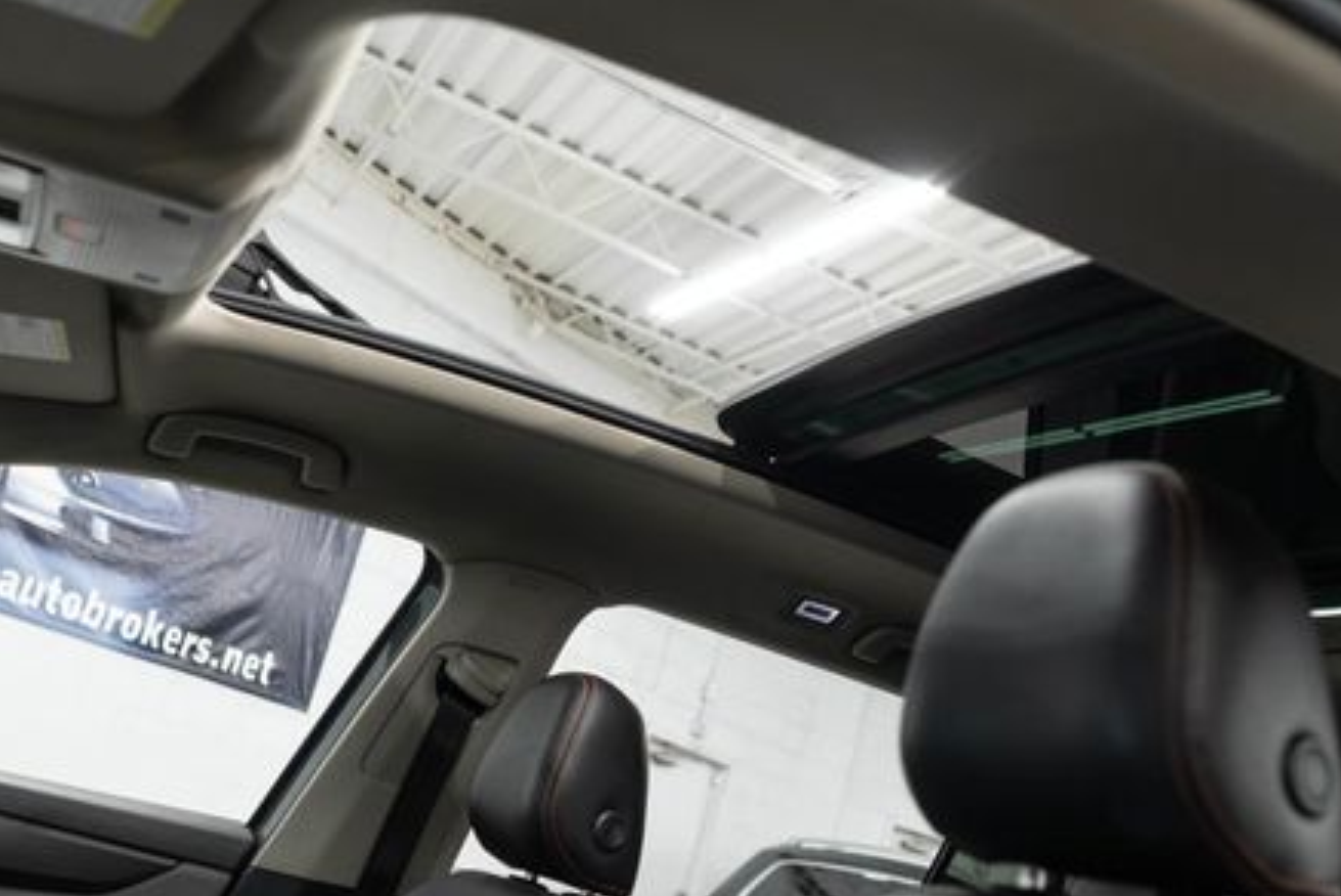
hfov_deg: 47.4
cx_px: 681
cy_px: 578
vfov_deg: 32.5
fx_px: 1528
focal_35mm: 41
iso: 400
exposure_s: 1/40
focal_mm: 28
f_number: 3.2
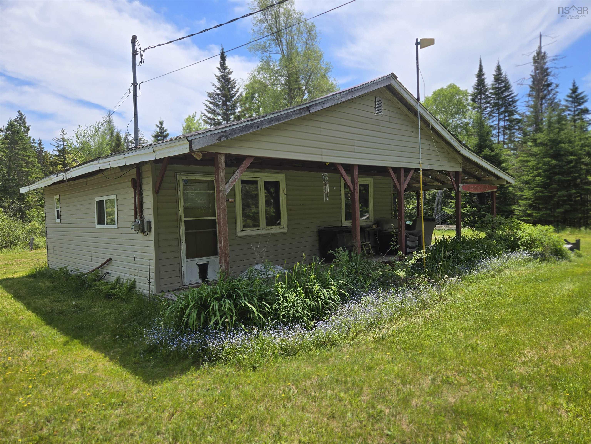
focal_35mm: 23
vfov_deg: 58.9
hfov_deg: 73.9
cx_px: 296
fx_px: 393
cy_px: 222
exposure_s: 1/1962
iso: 25
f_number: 1.8
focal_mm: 5.4
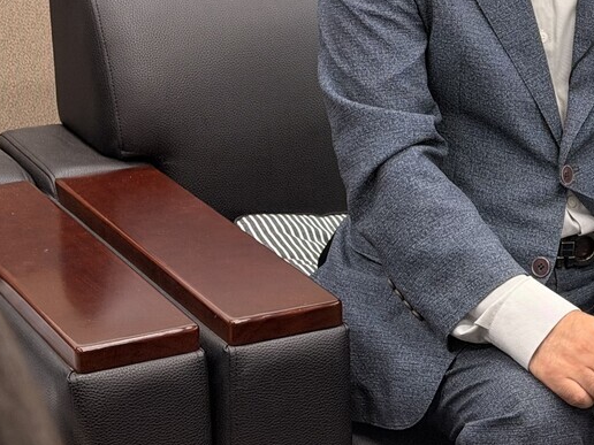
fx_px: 2042
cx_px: 571
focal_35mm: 119
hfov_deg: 16.3
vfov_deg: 12.3
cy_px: 7
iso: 100
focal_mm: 6.76
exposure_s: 1/60
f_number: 1.78
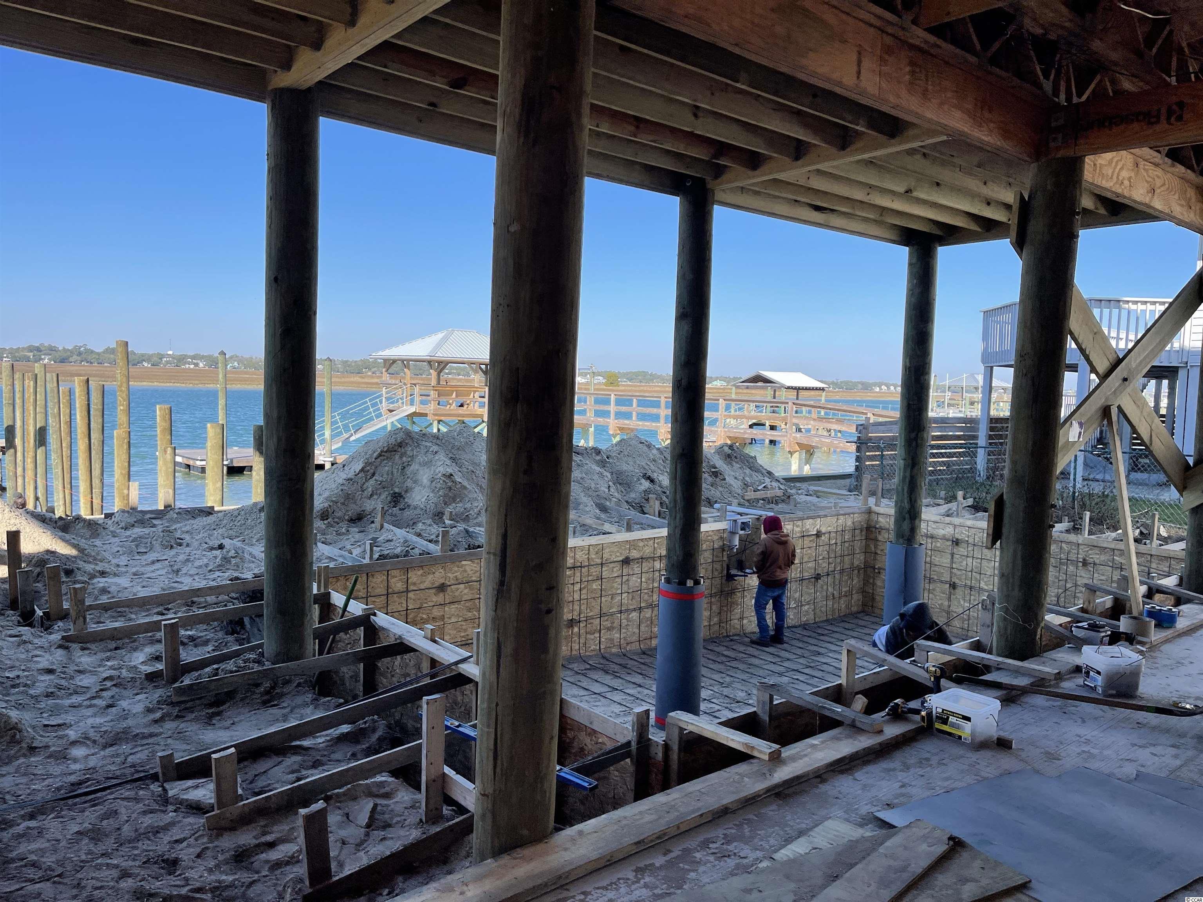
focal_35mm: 26
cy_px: 451
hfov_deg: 67.3
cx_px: 602
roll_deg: -3.1
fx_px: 904
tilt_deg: -9.9
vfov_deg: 53.1
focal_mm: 5.1
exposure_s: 1/2288
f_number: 1.6
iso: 32
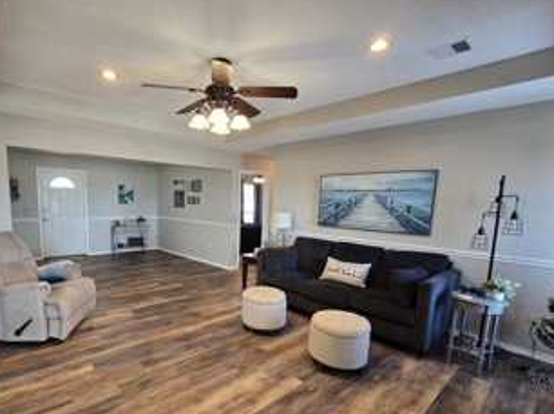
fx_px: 272
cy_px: 244
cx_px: 226
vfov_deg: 74.0
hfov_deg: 90.1
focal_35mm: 17
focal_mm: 2.2
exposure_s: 1/60
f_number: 2.2
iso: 320
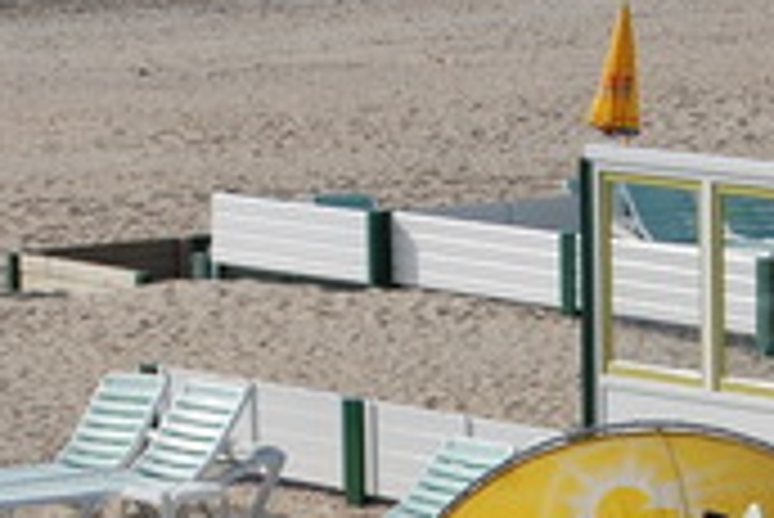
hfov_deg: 6.5
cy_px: 459
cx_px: 567
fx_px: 6819
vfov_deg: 4.3
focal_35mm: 317
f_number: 10
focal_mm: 55
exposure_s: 1/400
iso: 200
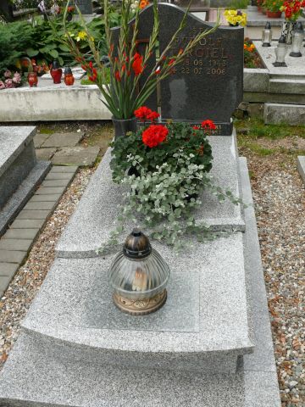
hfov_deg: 40.7
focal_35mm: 35
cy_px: 204
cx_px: 152
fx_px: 411
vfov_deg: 52.6
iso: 100
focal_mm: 7.4
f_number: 3.6
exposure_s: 1/125
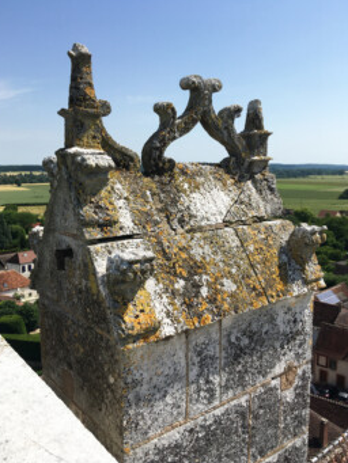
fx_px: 402
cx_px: 171
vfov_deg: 59.9
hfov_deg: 46.8
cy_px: 237
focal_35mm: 30
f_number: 2.2
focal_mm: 4.15
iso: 25
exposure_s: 1/1972
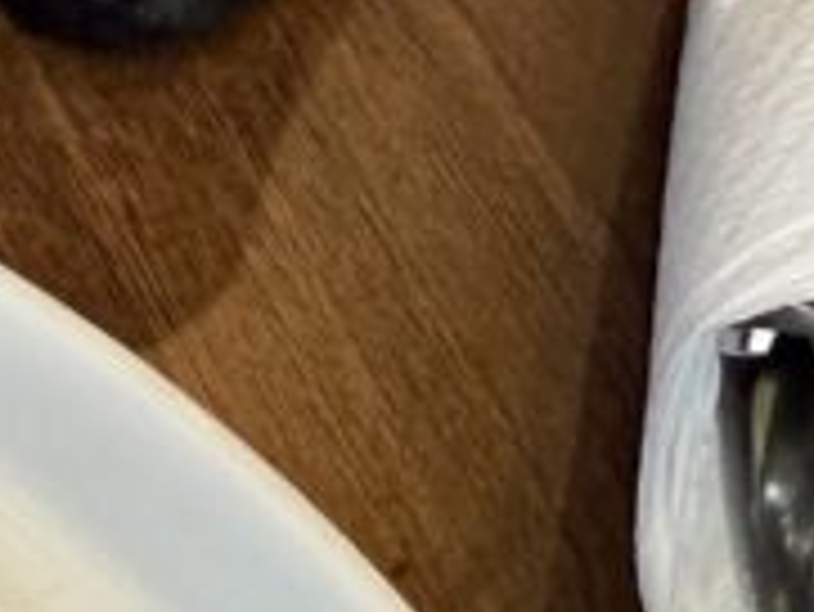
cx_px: -1187
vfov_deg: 10.0
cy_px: 1310
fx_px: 3200
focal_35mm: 136
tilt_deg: -54.3
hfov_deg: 11.7
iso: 125
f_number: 2.2
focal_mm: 2.22
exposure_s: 1/99
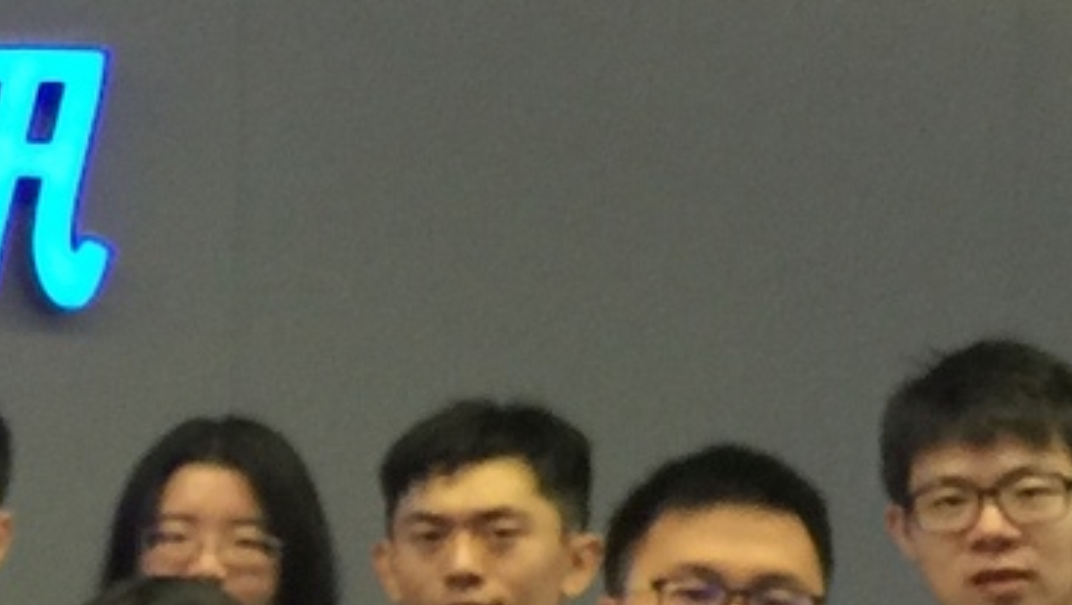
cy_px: 778
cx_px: -1043
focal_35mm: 166
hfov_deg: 11.7
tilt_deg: -0.7
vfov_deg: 7.3
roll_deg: -1.7
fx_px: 4722
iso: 50
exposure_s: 1/17
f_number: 2.2
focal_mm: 4.15
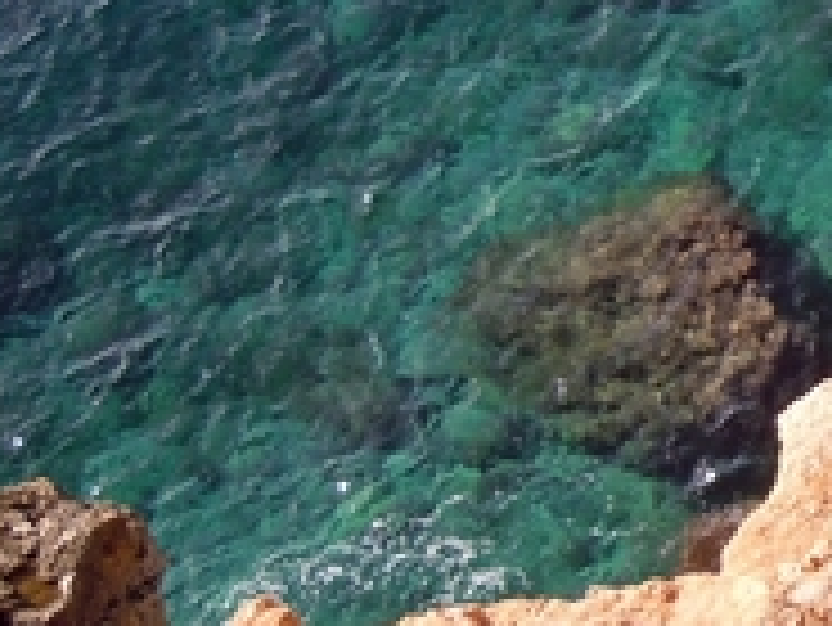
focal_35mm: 146
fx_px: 3511
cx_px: 1237
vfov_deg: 10.0
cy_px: -140
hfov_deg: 12.8
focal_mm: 8.1
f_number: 3.8
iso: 100
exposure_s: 1/500
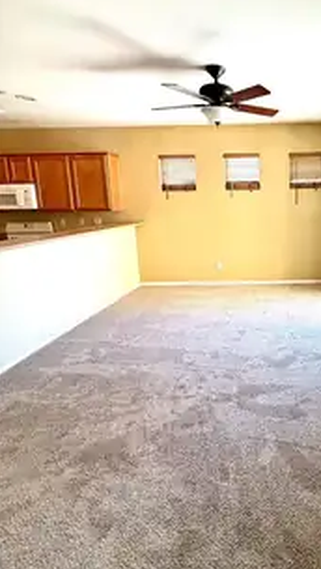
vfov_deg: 86.1
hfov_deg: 51.0
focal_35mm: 20
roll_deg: +0.8
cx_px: 274
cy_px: 244
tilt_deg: -8.0
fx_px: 302
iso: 64
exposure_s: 1/120
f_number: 2.2
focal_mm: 2.22
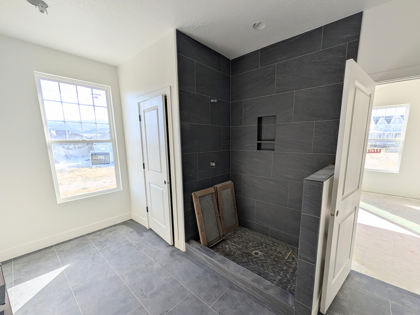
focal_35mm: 13
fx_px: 158
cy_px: 170
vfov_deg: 89.7
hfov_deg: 106.0
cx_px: 223
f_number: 1.7
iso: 67
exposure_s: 1/450
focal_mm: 2.02
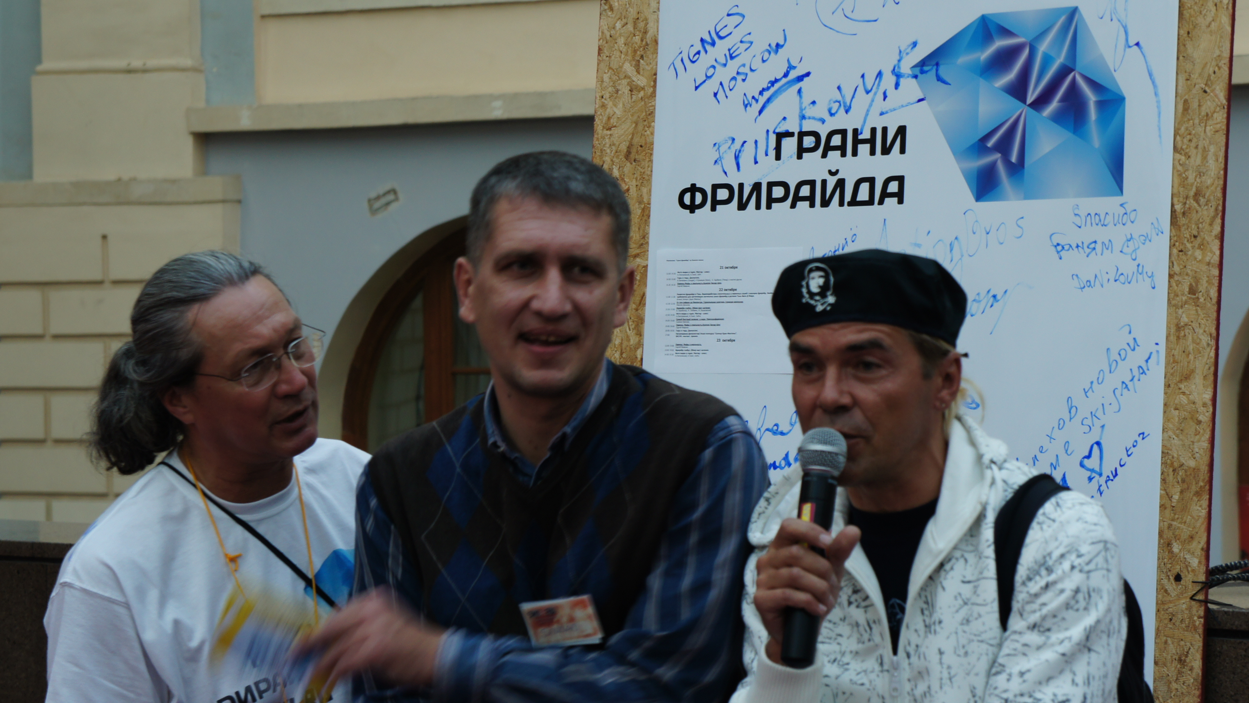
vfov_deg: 12.3
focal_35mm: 99
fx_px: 3265
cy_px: 305
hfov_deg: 21.7
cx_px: 650
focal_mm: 55
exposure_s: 1/40
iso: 200
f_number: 5.6
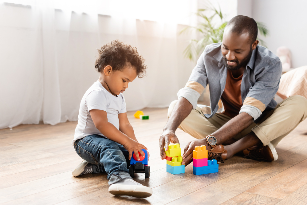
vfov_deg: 27.0
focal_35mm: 50
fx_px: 427
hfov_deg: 39.6
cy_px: 102
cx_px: 154
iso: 640
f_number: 3.2
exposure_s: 1/200
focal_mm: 50
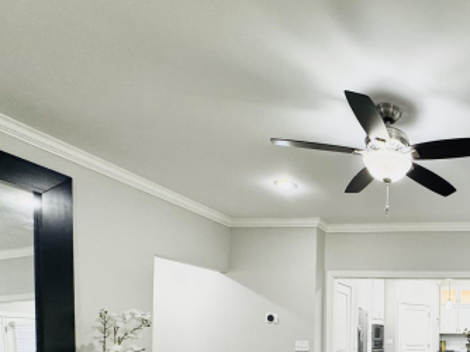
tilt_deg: -0.4
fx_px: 380
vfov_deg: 44.0
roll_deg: -0.5
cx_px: 465
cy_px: 334
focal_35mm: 28
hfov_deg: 51.5
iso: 250
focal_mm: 2.22
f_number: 2.2
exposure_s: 1/120
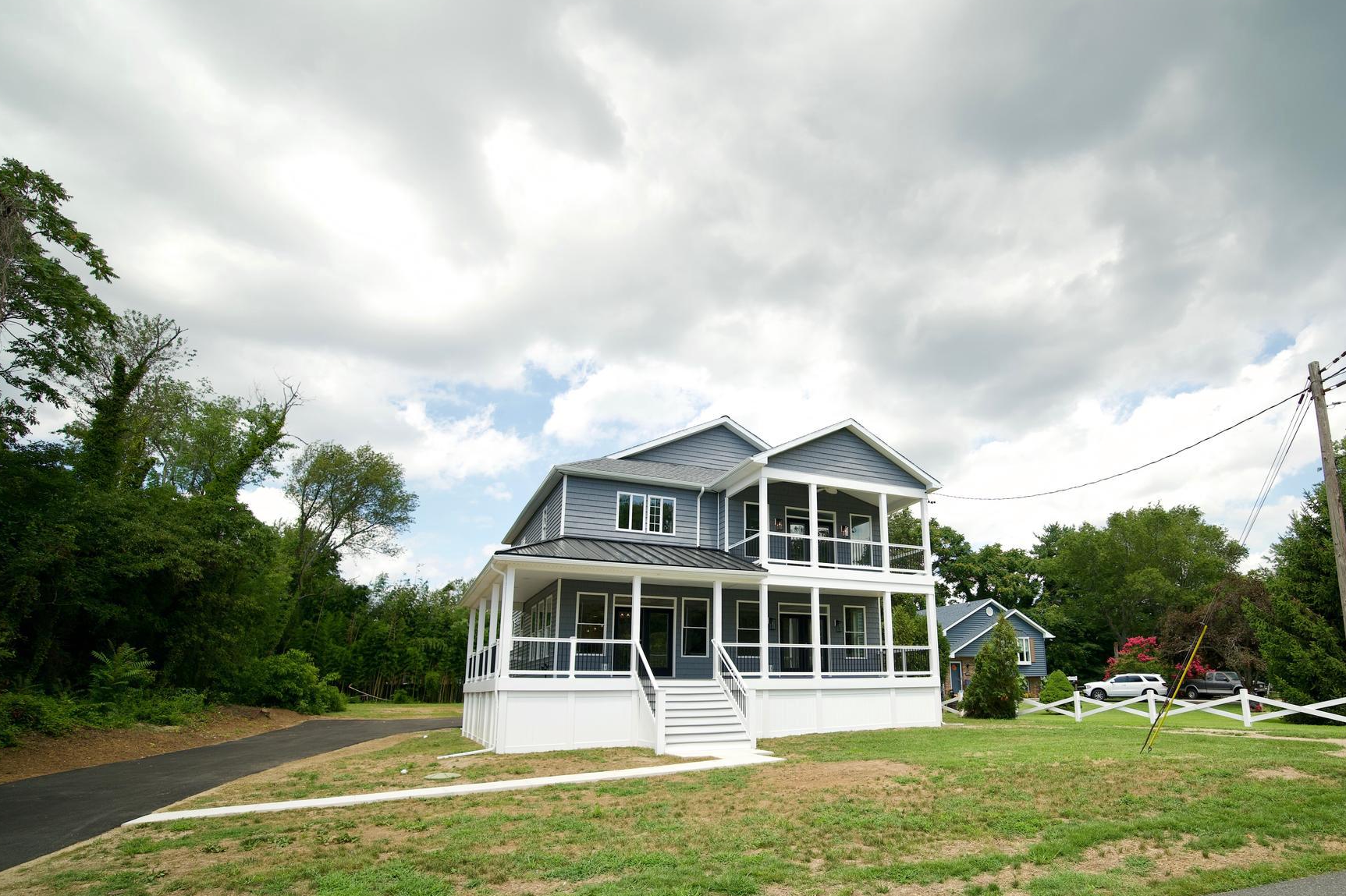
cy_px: 521
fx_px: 710
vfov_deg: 64.1
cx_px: 776
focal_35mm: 19
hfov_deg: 86.3
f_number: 3.2
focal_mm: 16
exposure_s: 1/320
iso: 400
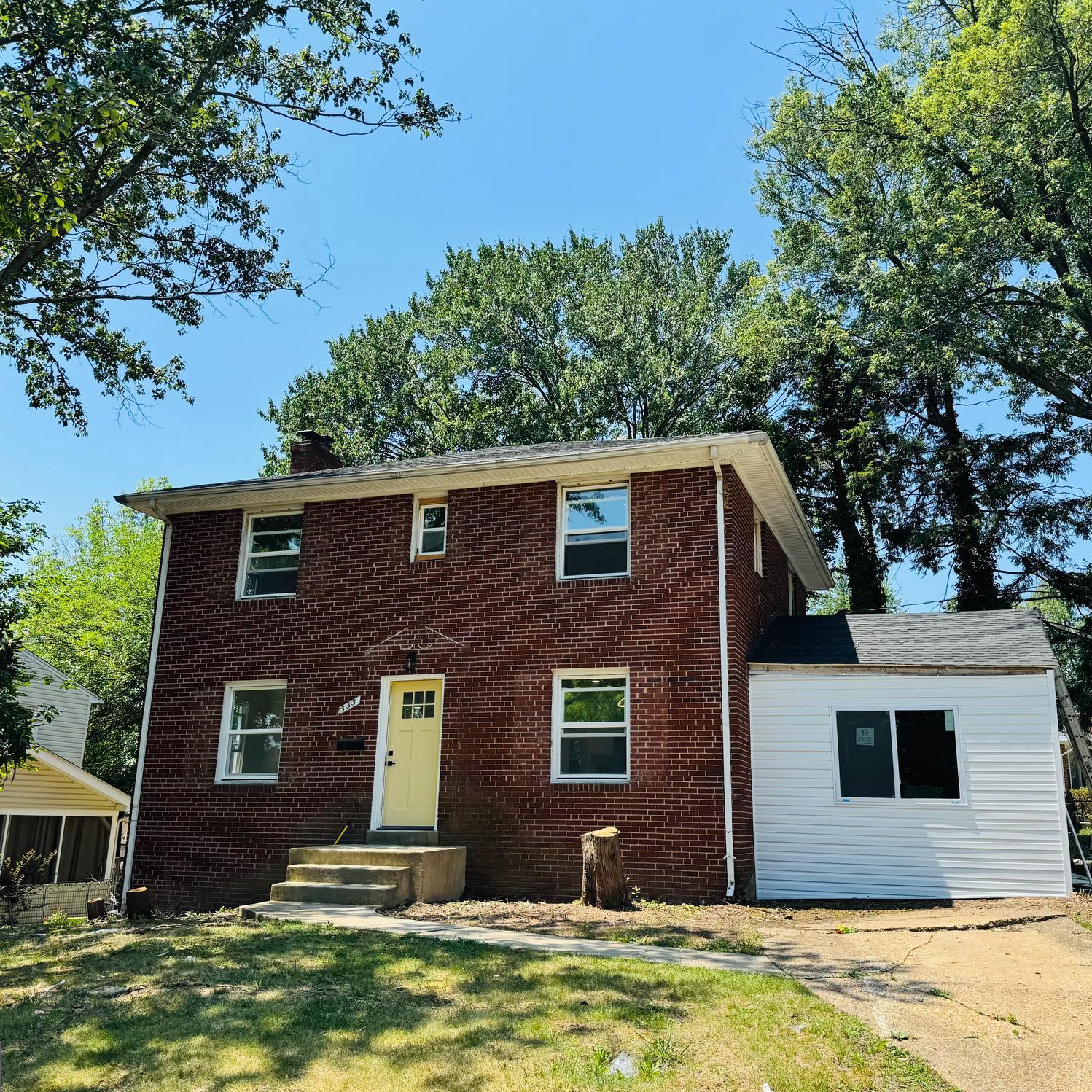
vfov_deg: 55.6
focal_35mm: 29
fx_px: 1035
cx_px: 566
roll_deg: -2.1
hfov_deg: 55.6
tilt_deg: +15.0
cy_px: 542
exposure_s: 1/2710
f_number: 1.78
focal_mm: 6.76
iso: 80
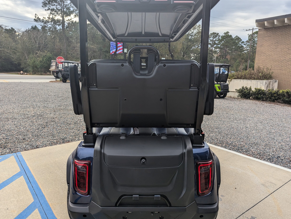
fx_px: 210
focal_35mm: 25
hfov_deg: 69.3
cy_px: 105
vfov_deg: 55.0
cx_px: 145
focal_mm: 6.81
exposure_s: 1/1381
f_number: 1.85
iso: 42
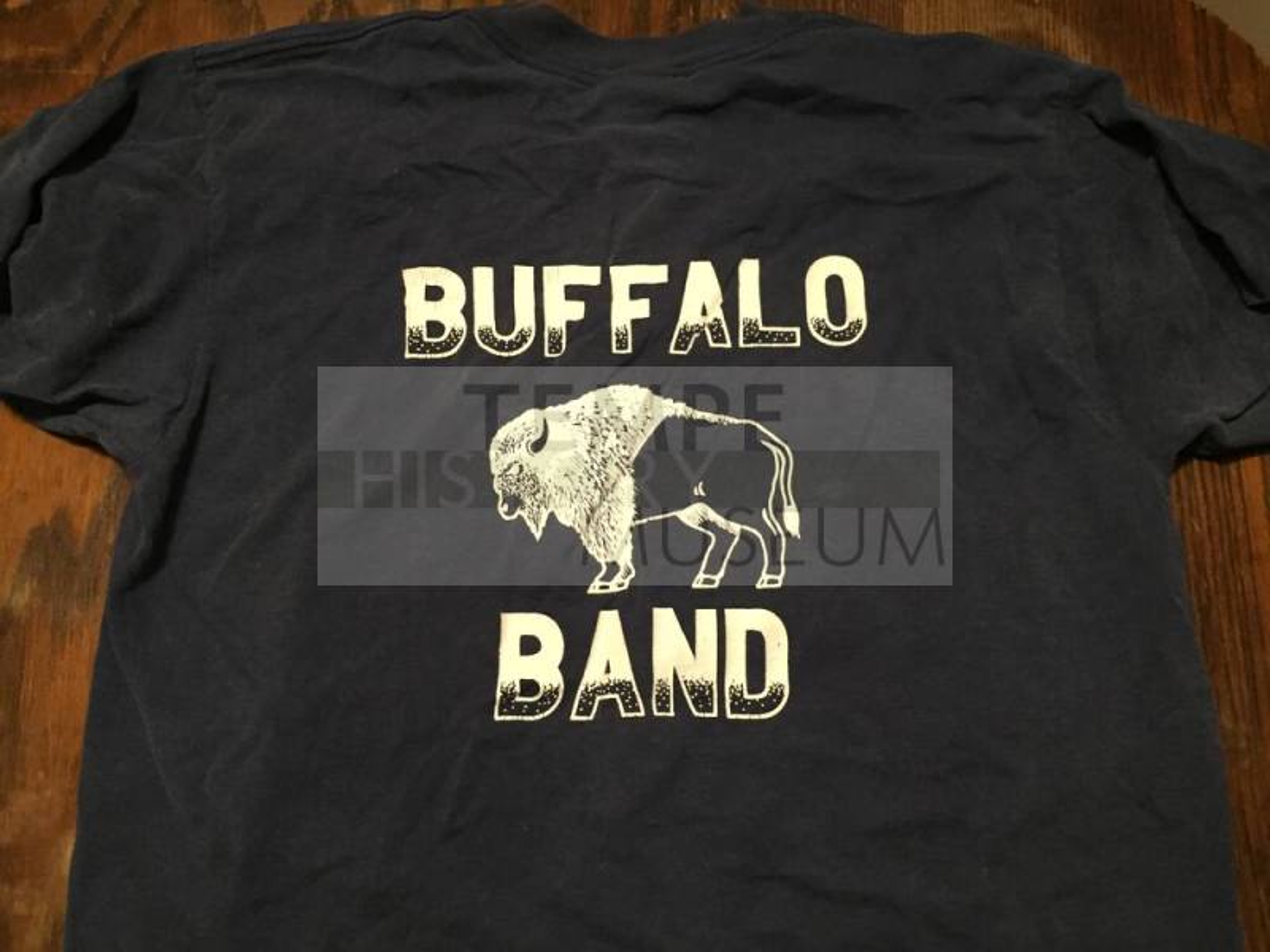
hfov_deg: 61.7
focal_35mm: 29
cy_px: 476
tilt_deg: -75.5
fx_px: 1064
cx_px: 635
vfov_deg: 48.2
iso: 250
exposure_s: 1/17
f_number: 2.2
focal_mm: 4.15
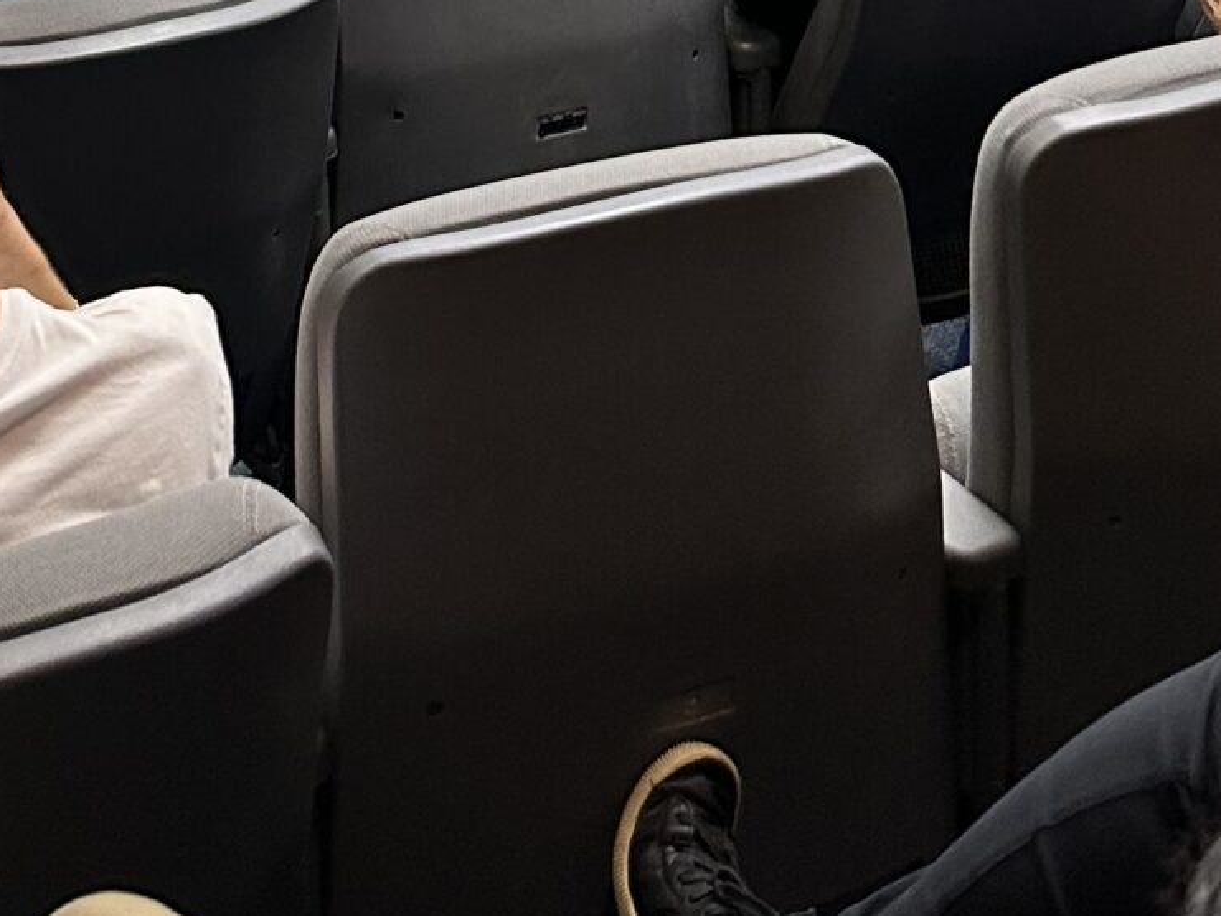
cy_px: -1056
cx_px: 178
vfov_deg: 14.1
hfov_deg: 23.1
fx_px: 2928
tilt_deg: -0.9
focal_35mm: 83
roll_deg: -0.3
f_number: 1.78
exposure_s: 1/60
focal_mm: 6.86
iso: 250
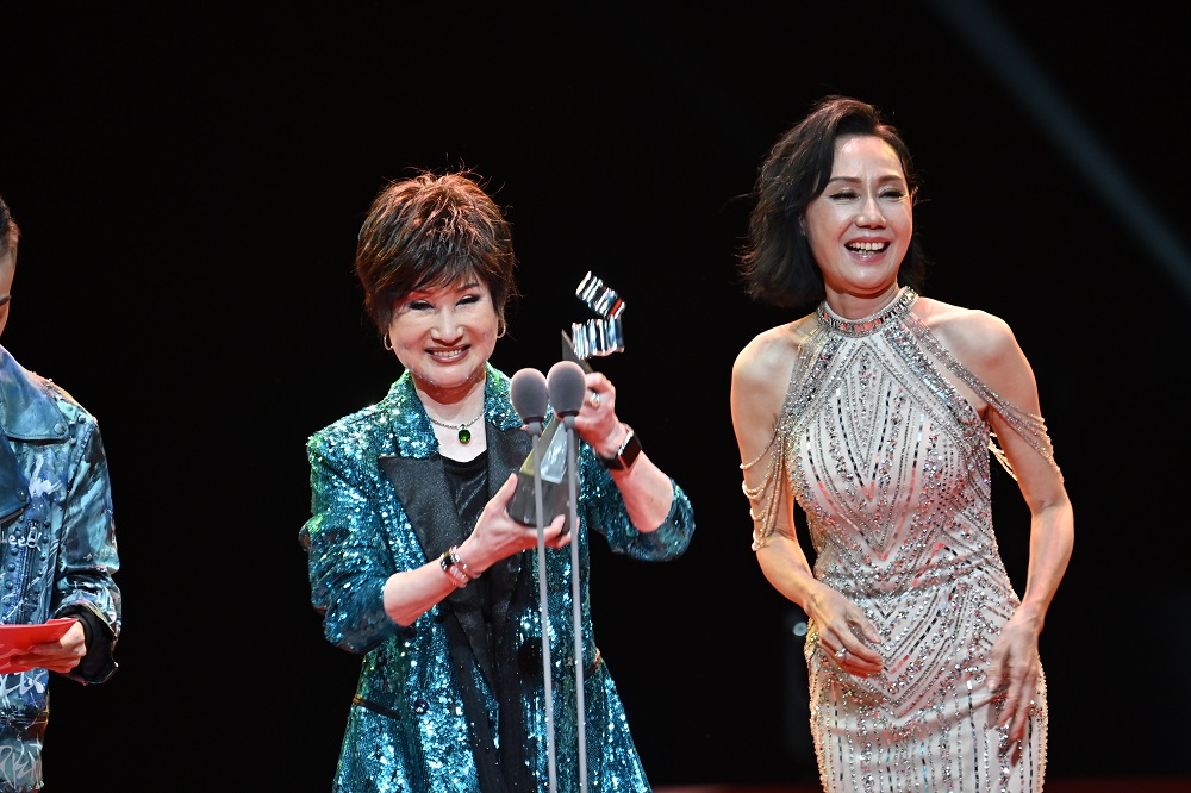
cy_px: 396
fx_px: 13228
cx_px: 596
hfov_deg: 5.2
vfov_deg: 3.4
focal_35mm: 400
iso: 1250
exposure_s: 1/250
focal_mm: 400
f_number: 5.6
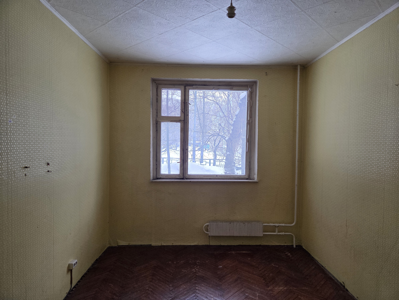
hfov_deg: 73.9
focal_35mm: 23
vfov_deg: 58.9
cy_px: 150
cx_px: 200
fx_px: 265
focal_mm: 5.4
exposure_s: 1/100
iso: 125
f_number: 1.8
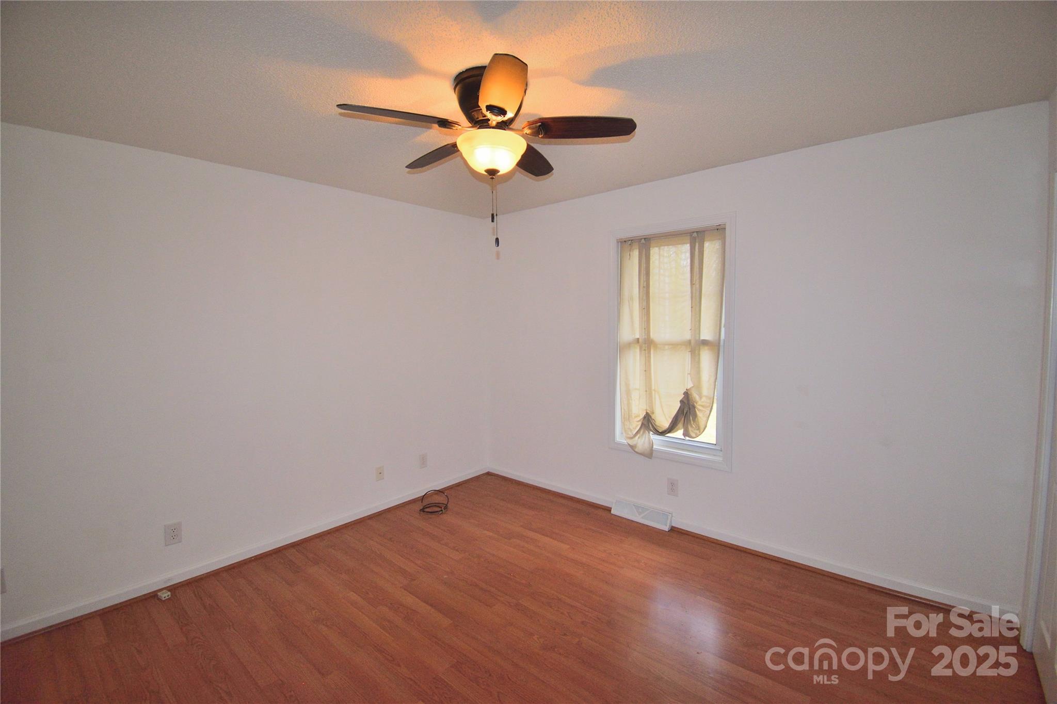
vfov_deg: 77.3
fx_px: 440
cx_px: 528
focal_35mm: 15
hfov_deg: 100.4
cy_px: 352
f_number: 4.5
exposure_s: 1/60
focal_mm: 10
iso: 400
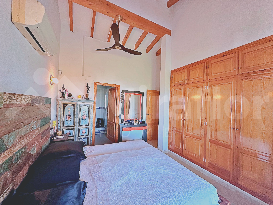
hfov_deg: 102.1
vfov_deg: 85.7
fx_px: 110
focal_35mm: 14
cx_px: 136
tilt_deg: +0.4
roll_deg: -2.7
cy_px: 102
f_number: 2.2
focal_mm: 2.22
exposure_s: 1/100
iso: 320
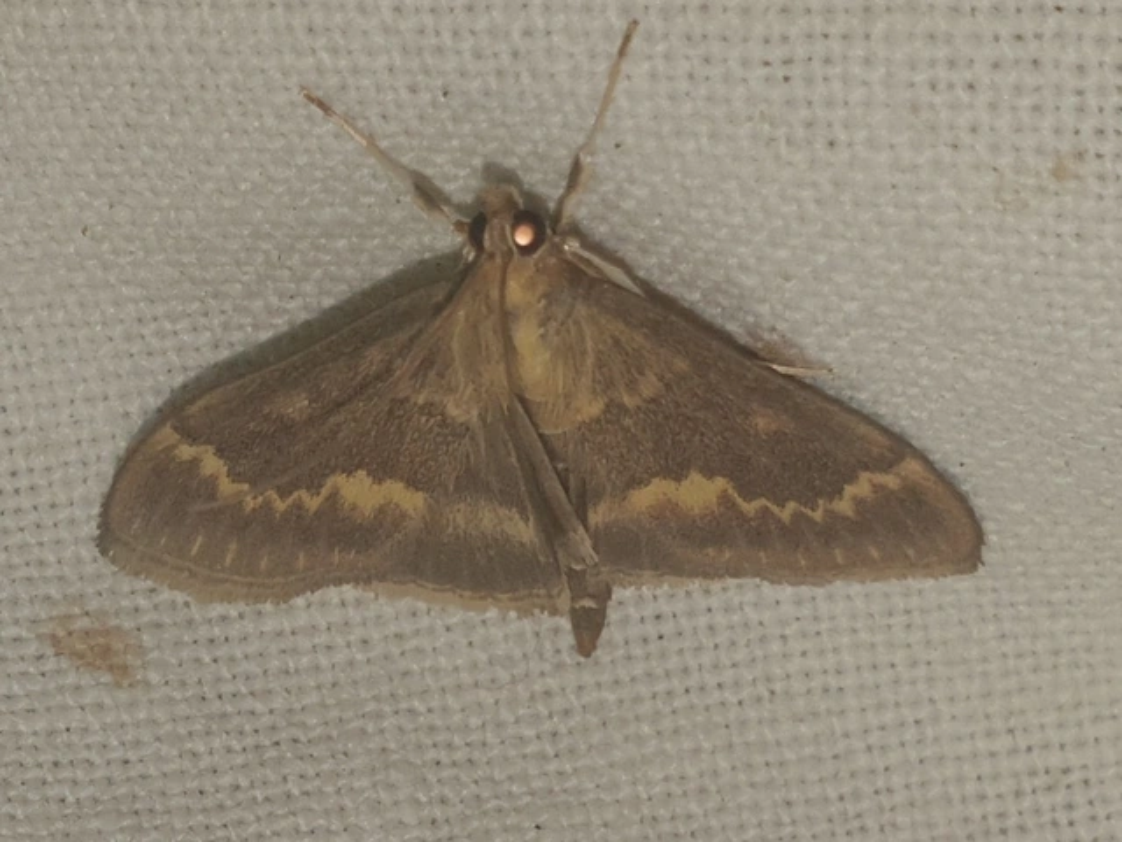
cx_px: 561
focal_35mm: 26
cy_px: 421
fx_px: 843
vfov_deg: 53.1
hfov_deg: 67.3
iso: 50
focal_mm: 4.3
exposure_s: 1/2445
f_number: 2.4
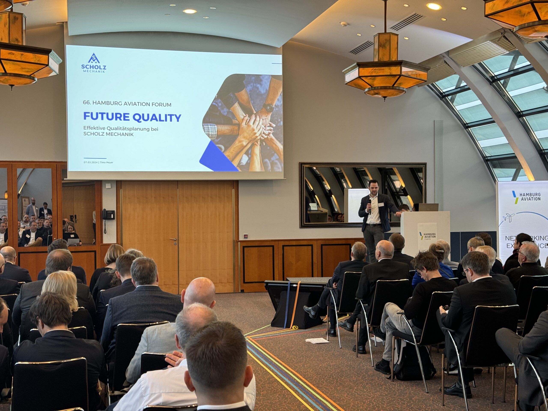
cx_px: 274
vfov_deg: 30.3
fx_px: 760
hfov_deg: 39.7
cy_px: 206
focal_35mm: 48
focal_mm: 6.86
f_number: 1.78
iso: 125
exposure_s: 1/50
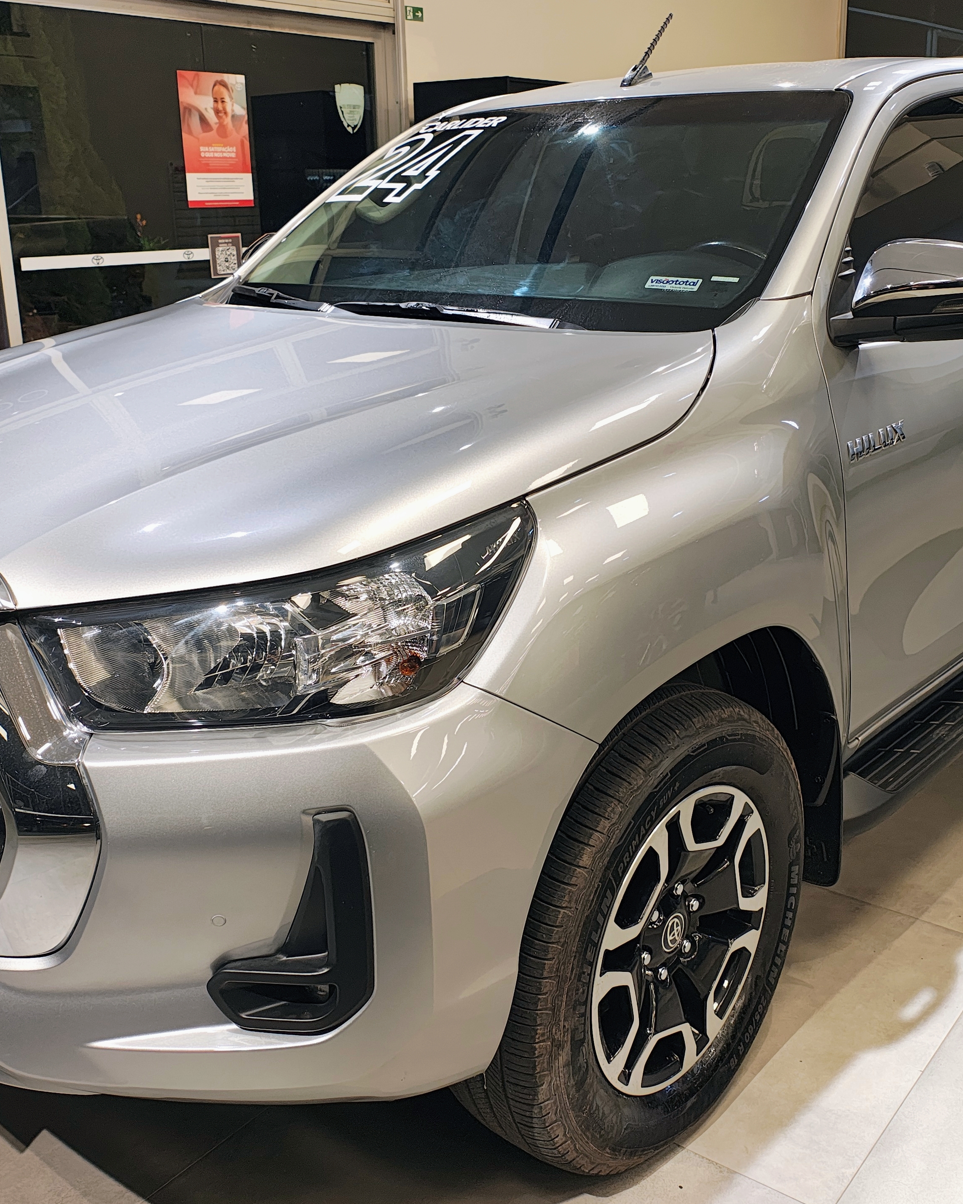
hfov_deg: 42.2
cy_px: 569
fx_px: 1247
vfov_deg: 51.5
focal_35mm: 35
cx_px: 528
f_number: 1.4
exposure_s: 1/60
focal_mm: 5.89
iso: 330
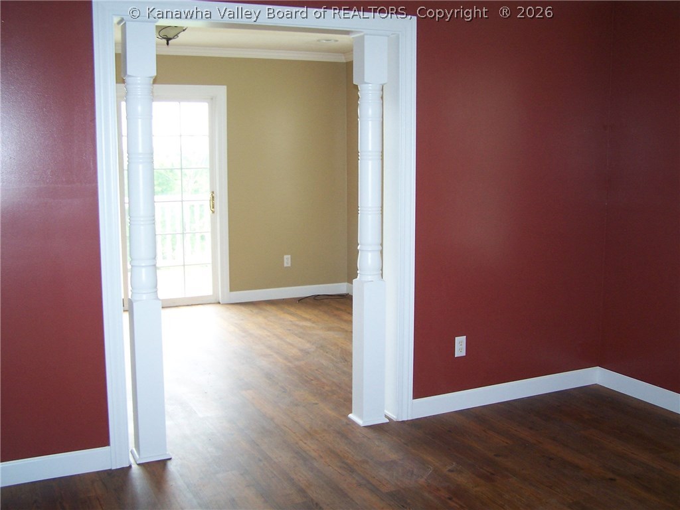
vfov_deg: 37.7
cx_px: 340
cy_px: 255
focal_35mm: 38
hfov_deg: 49.0
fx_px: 746
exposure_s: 1/60
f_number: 2.8
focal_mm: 6.3
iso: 140
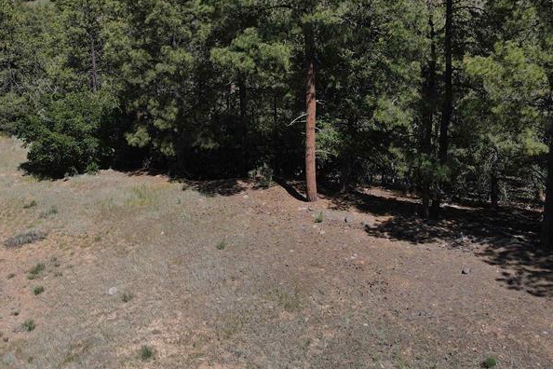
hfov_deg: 45.4
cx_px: 295
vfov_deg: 29.9
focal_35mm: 43
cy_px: 41
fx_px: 660
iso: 100
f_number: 2.8
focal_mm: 4.5
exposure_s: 1/1000
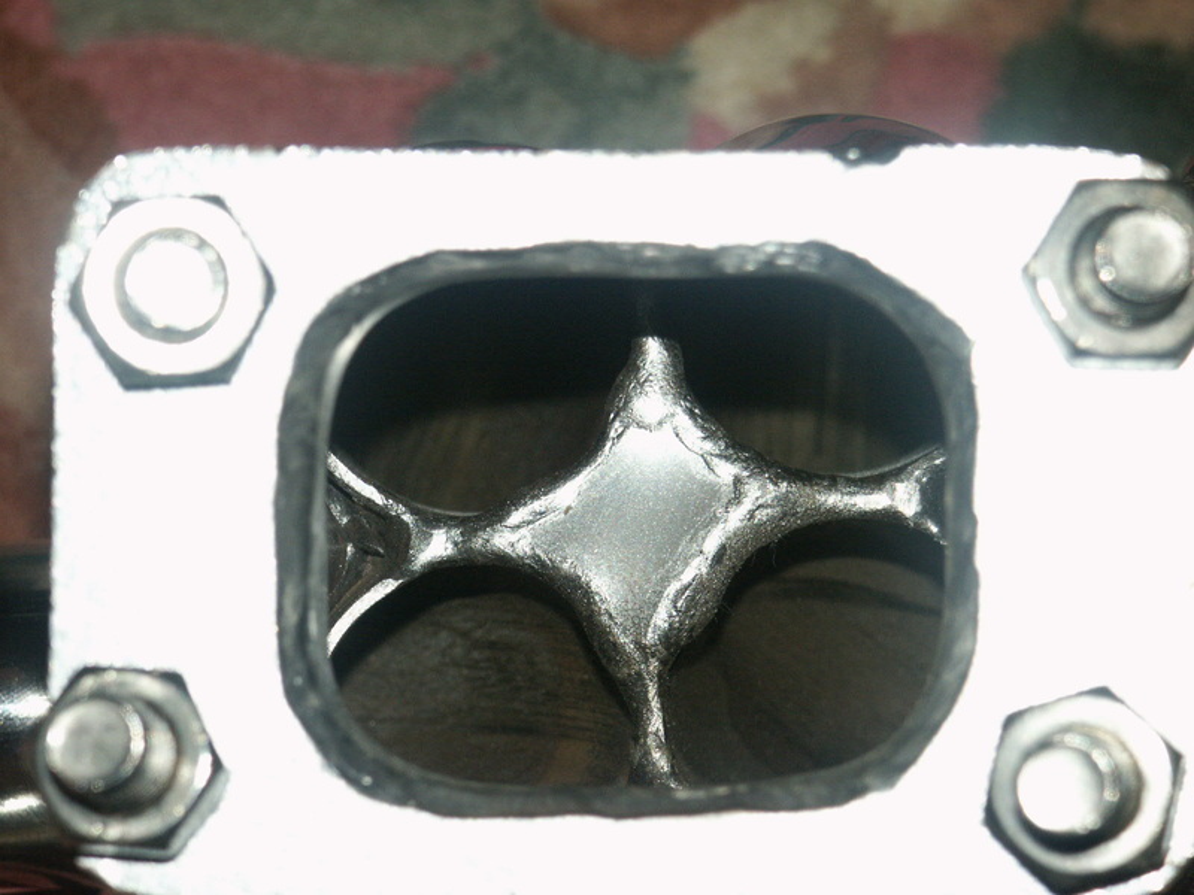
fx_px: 6899
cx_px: 597
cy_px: 448
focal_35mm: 200
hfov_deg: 9.9
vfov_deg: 7.4
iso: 200
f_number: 4.5
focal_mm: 50.69
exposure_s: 1/180
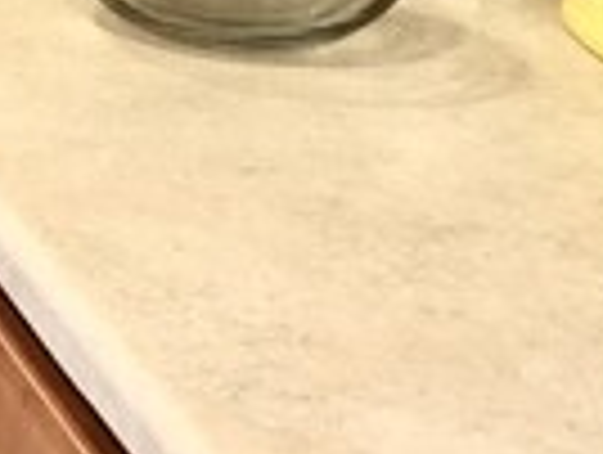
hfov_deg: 11.9
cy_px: -171
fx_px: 2426
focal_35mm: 139
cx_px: -781
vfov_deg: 10.4
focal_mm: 3.99
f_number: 1.8
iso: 50
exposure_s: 1/15
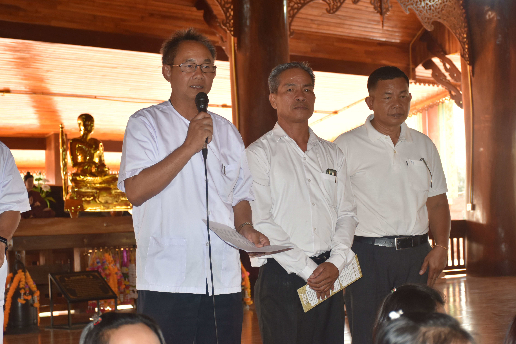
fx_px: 1118
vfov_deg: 17.5
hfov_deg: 26.0
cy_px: 172
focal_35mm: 78
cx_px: 258
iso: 640
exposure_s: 1/125
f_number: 5.6
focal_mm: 52
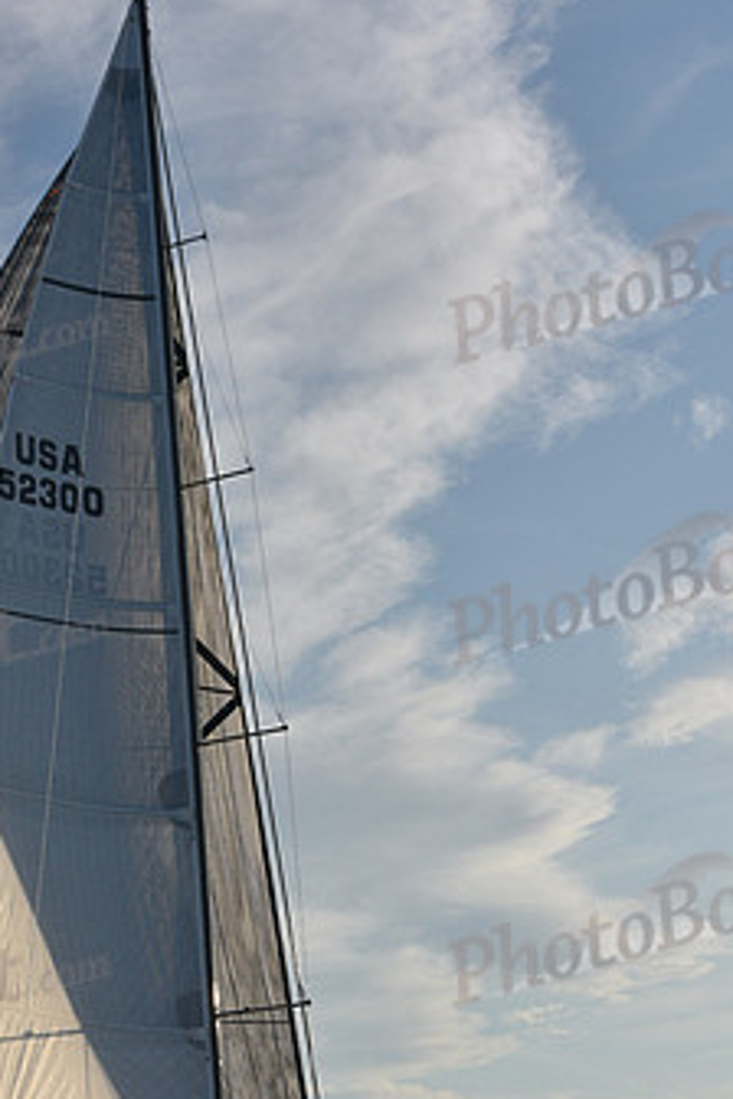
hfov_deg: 11.3
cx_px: 280
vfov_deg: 16.9
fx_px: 3695
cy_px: 798
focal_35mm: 121
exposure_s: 1/800
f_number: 6.3
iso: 250
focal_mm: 70
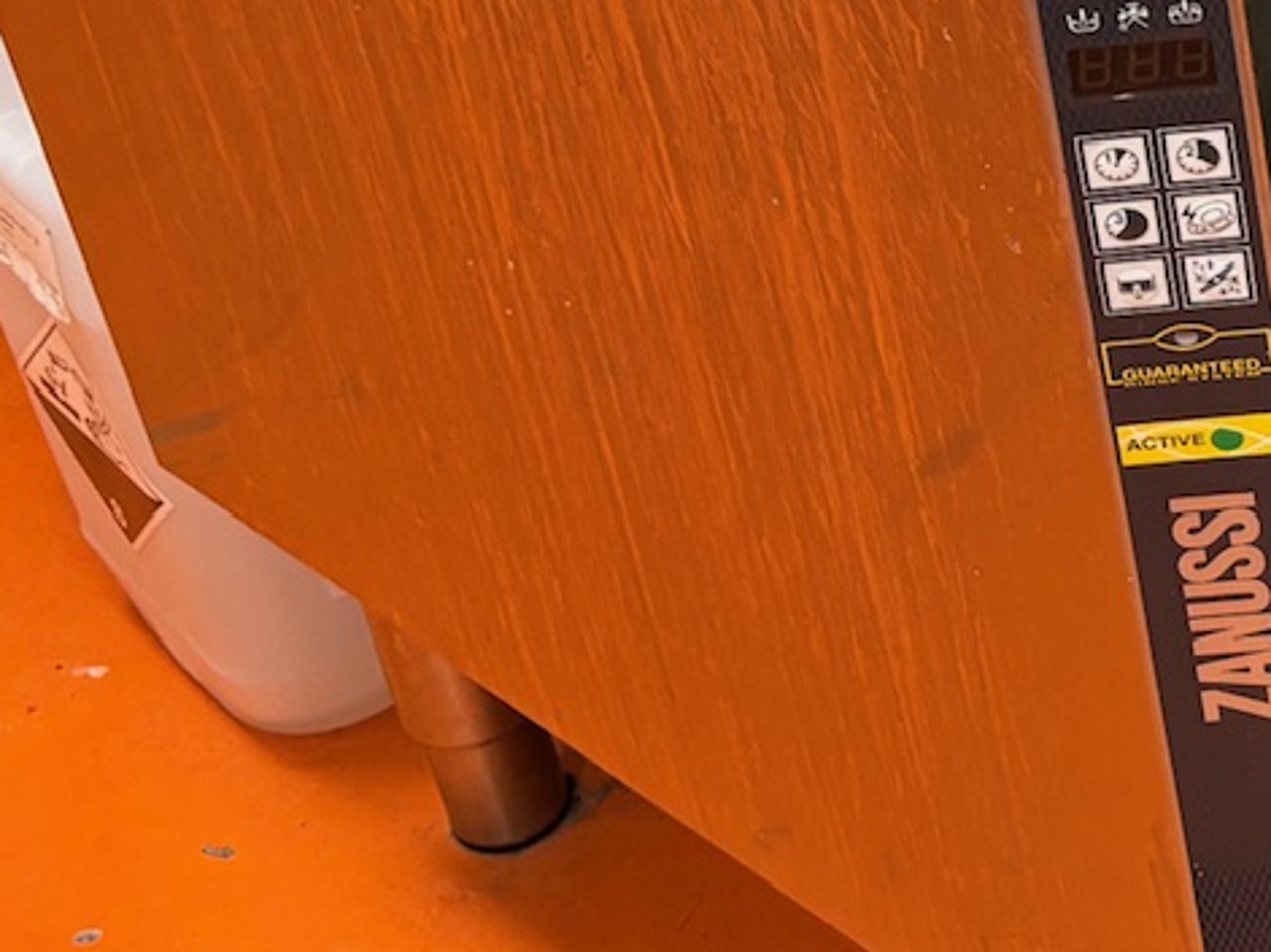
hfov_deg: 15.4
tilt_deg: -33.8
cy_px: -127
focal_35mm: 113
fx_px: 4148
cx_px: 2186
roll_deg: +0.6
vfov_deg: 12.8
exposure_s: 1/54
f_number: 1.6
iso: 125
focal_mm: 5.96
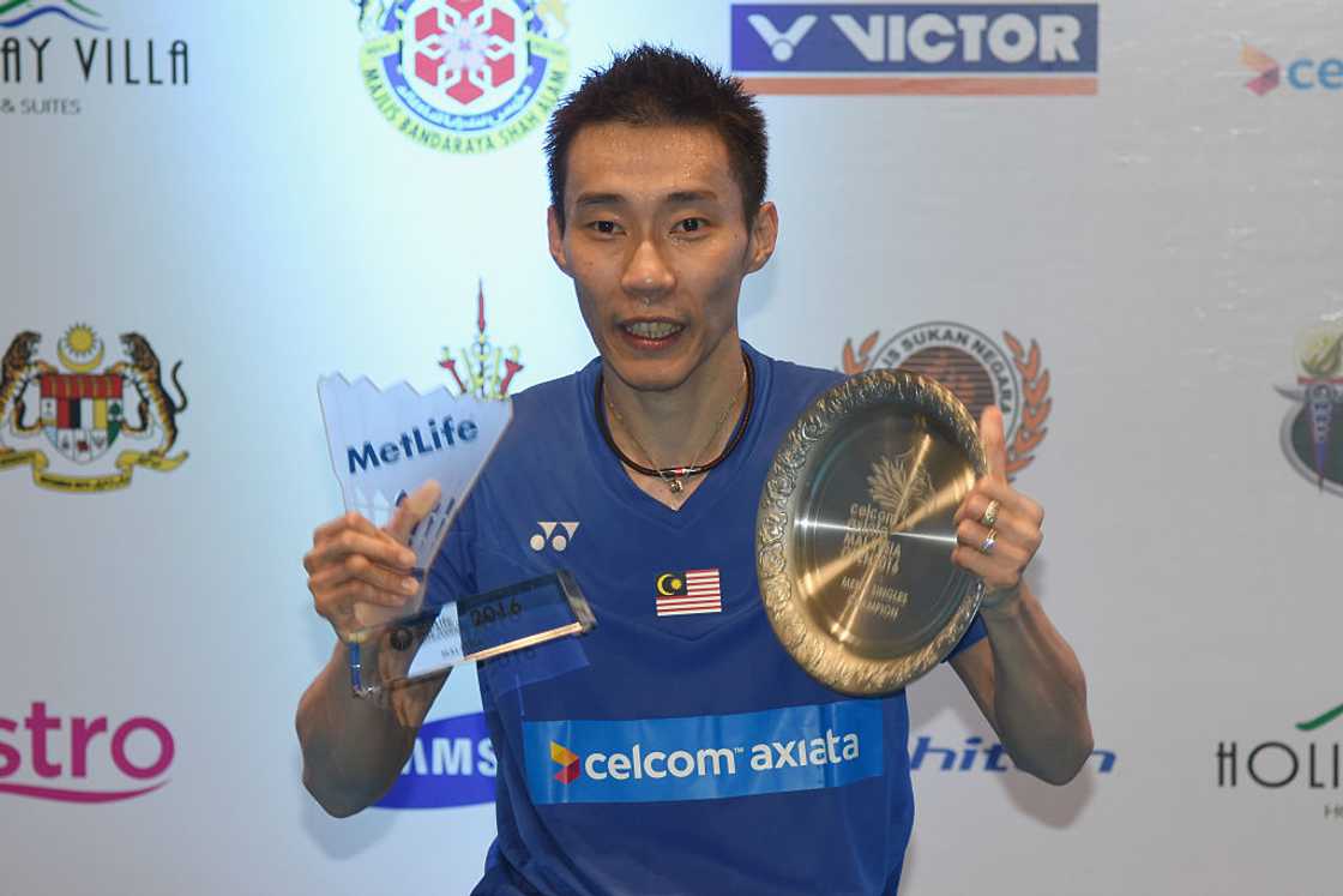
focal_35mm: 147
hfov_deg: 14.0
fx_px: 5484
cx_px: 672
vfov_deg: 9.3
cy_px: 448
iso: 500
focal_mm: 98
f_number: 4
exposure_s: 1/125
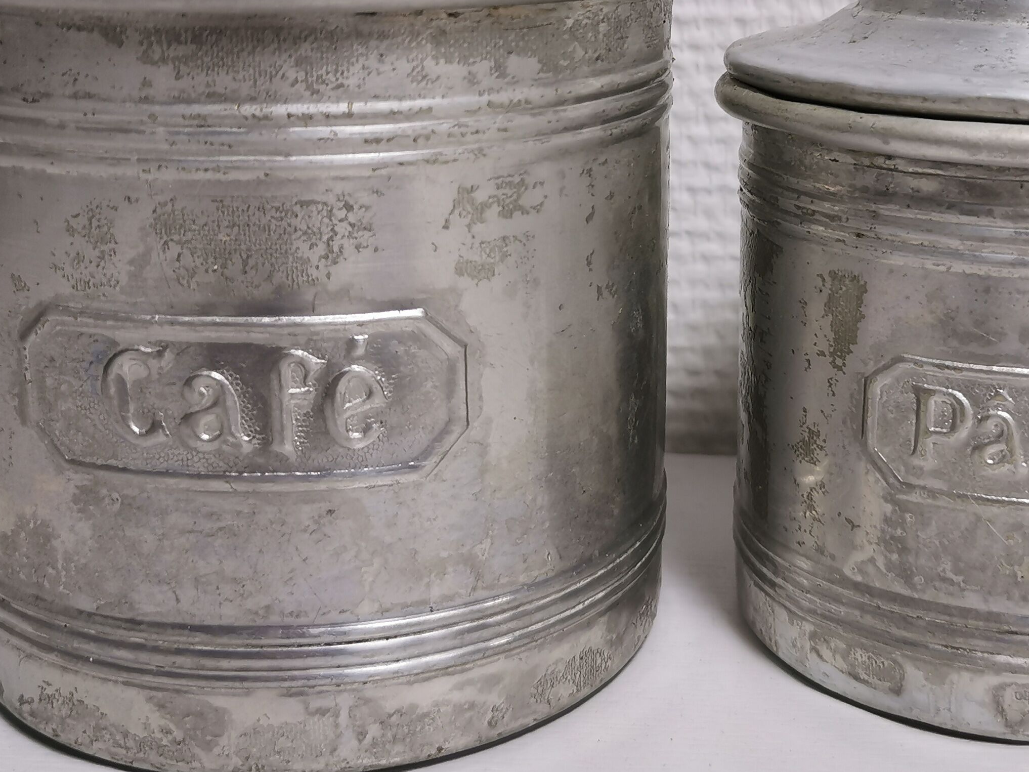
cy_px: 243
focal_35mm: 52
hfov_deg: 36.6
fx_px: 1546
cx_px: 635
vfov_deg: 27.8
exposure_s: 1/50
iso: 125
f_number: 1.8
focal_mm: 5.58
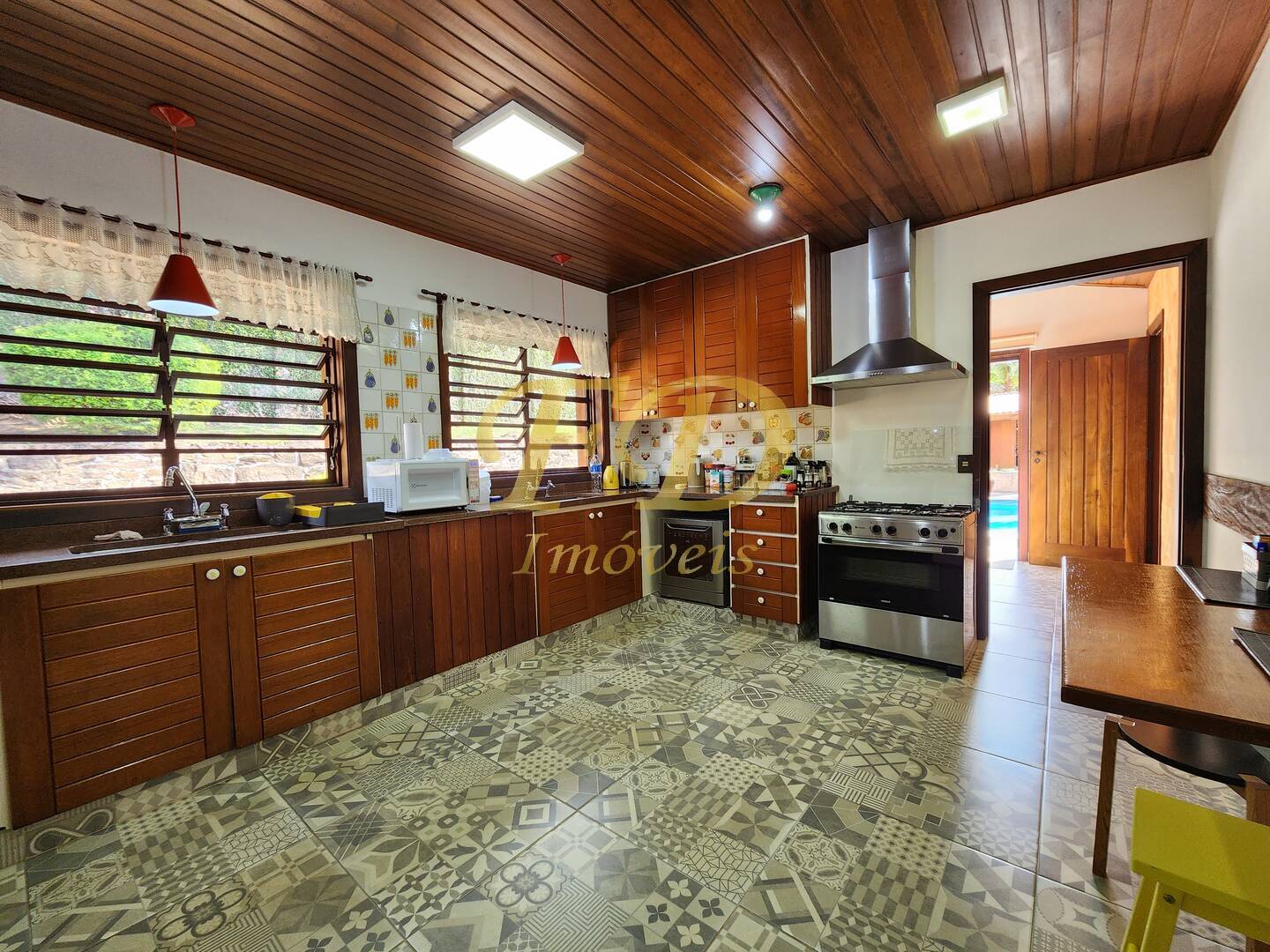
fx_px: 477
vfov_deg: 89.9
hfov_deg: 106.2
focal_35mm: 13
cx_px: 635
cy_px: 476
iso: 125
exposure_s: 1/60
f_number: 2.2
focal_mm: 2.2
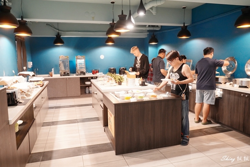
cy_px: 77
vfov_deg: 49.5
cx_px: 118
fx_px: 181
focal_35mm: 26
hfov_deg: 69.3
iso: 1600
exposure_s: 1/15
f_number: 5.6
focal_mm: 24
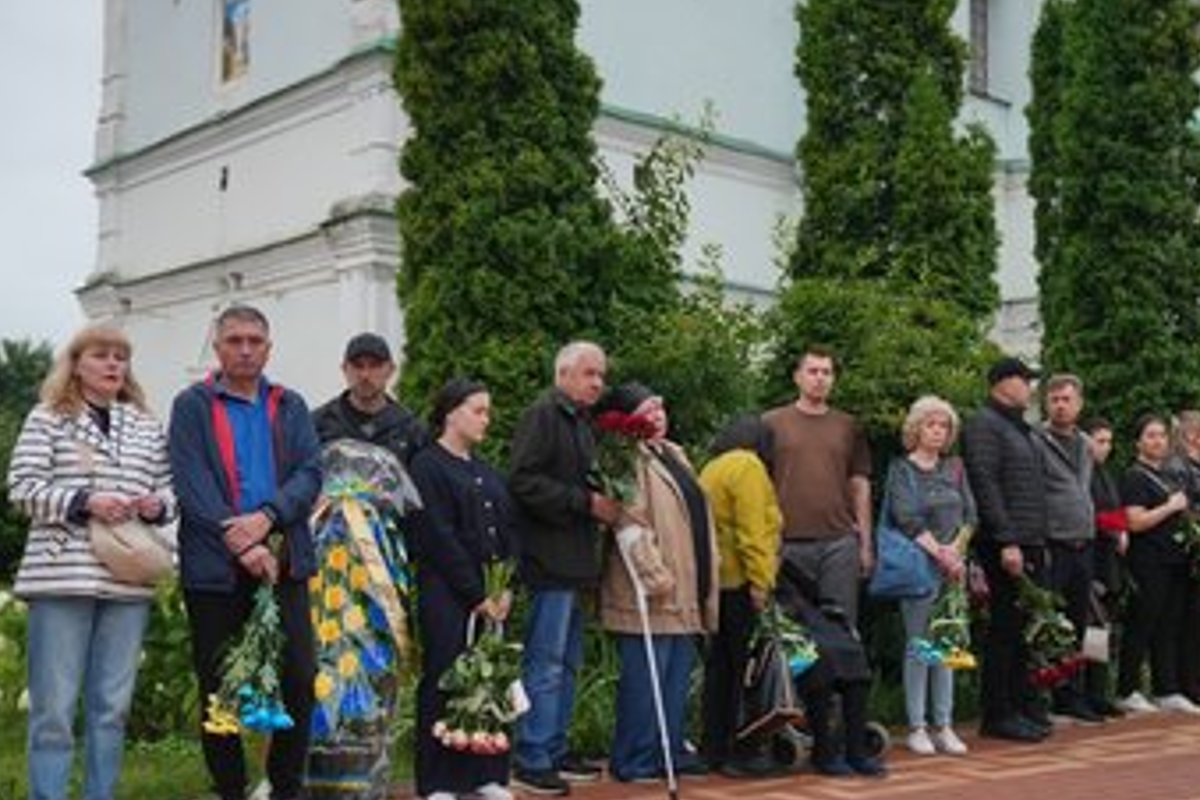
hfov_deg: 42.7
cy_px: 462
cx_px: 651
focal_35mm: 46
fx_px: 1533
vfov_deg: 29.2
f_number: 2.8
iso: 500
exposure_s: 1/250
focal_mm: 39
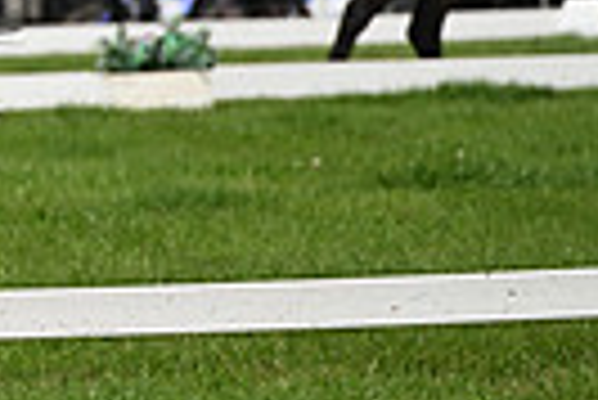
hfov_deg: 2.3
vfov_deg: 1.6
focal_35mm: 873
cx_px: -643
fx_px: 14517
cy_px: -182
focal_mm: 200
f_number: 4.5
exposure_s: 1/1250
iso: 110
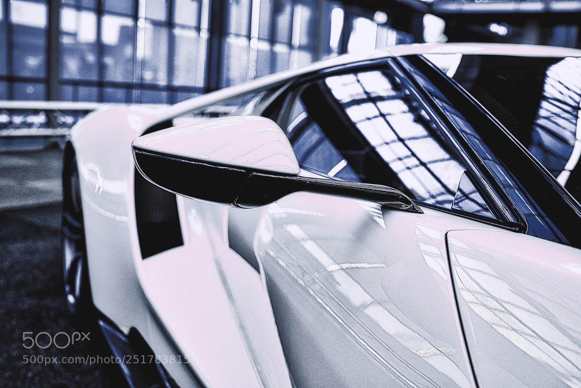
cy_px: 194
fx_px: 565
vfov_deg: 37.9
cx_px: 290
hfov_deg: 54.4
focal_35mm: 35
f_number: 2.8
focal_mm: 35
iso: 500
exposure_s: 1/40
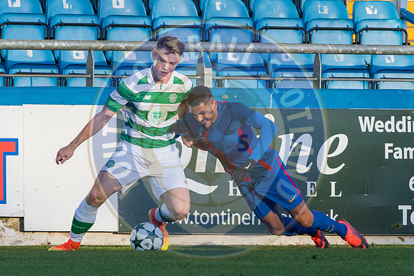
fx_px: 5176
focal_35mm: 450
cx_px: 207
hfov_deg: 4.6
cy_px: 138
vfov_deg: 3.1
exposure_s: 1/1000
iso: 800
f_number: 7.1
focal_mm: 300
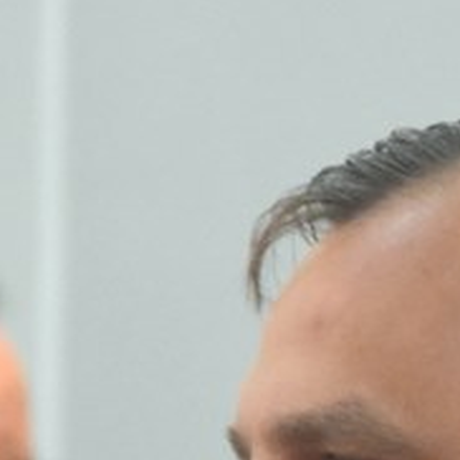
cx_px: 356
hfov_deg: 1.8
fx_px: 14982
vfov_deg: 1.8
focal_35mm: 996
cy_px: 1160
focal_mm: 95
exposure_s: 1/160
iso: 3200
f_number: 4.8
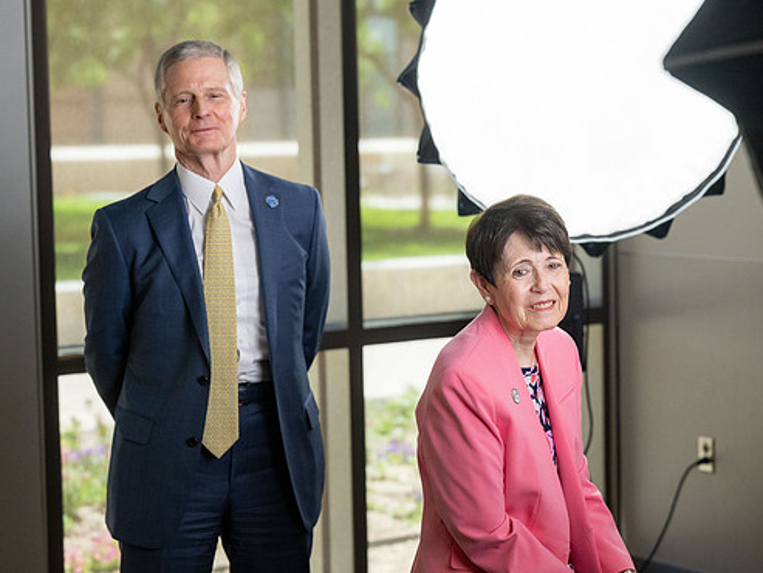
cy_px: 281
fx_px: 1896
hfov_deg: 22.7
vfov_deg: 17.2
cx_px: 337
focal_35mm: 86
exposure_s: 1/400
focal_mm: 76
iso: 2000
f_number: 4
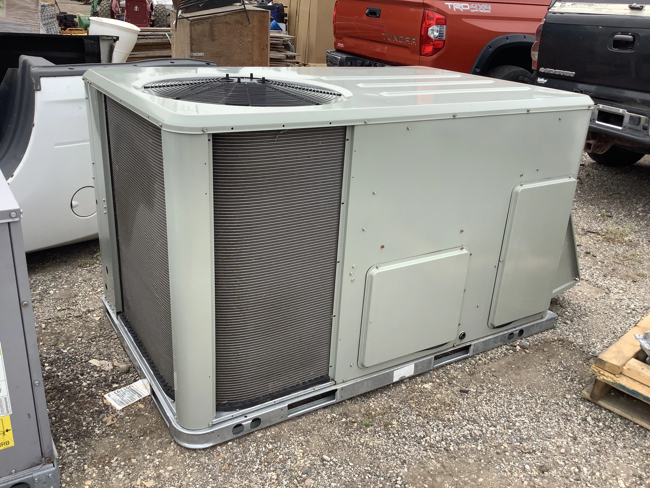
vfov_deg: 45.4
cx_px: 325
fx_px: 582
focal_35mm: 31
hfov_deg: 58.4
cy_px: 244
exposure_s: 1/696
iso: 25
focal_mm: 3.3
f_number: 2.4
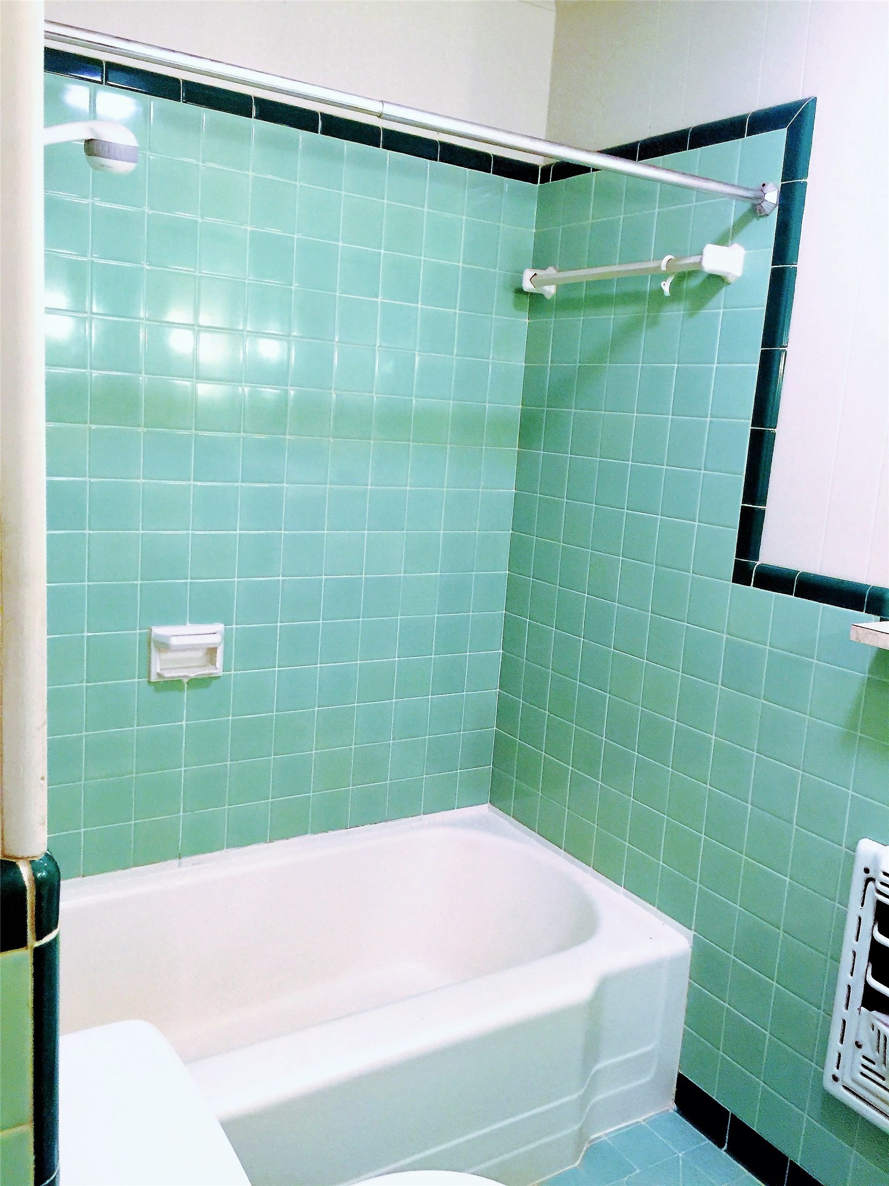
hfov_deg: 48.2
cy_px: 593
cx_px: 444
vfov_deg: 61.7
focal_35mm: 29
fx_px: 993
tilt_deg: -9.4
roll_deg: -1.9
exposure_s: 1/15
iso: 80
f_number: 2.2
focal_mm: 4.15
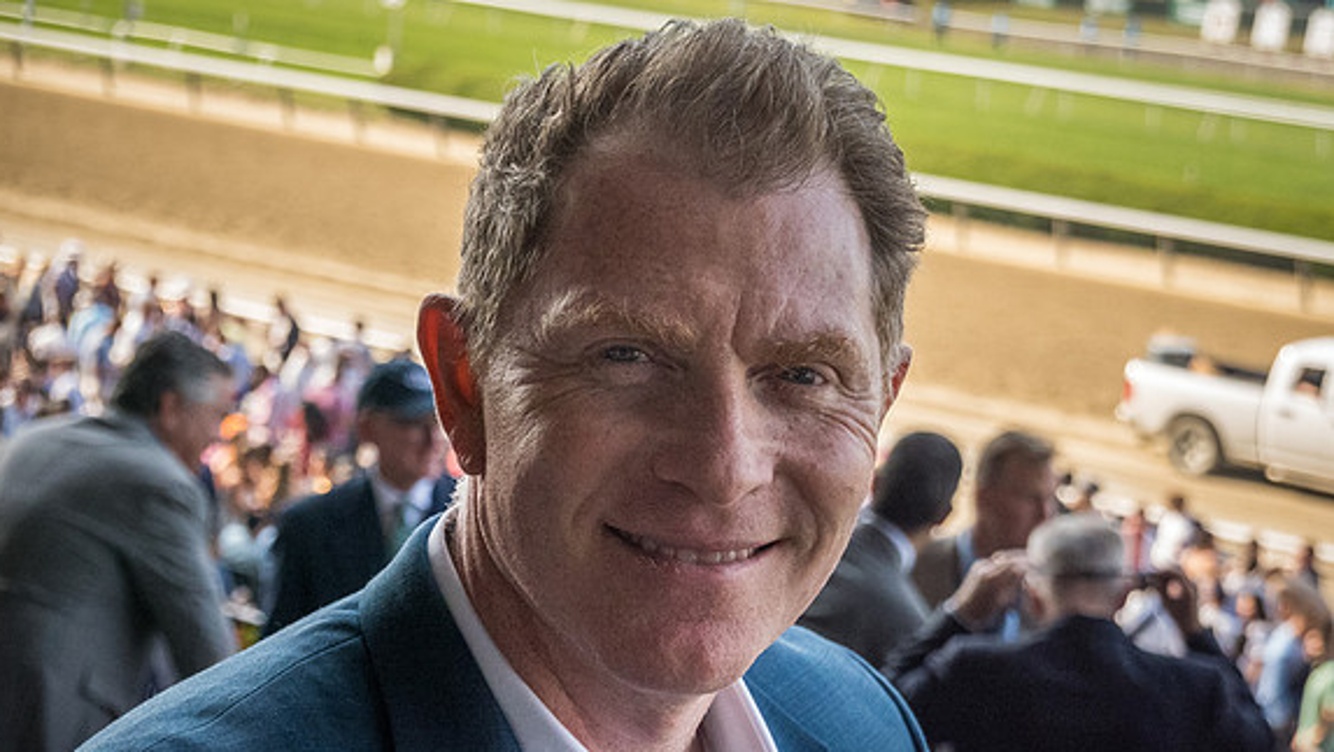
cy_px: 517
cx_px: 768
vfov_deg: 12.5
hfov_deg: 22.0
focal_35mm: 97
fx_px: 3433
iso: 1000
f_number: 4
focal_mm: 29.1
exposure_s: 1/2000
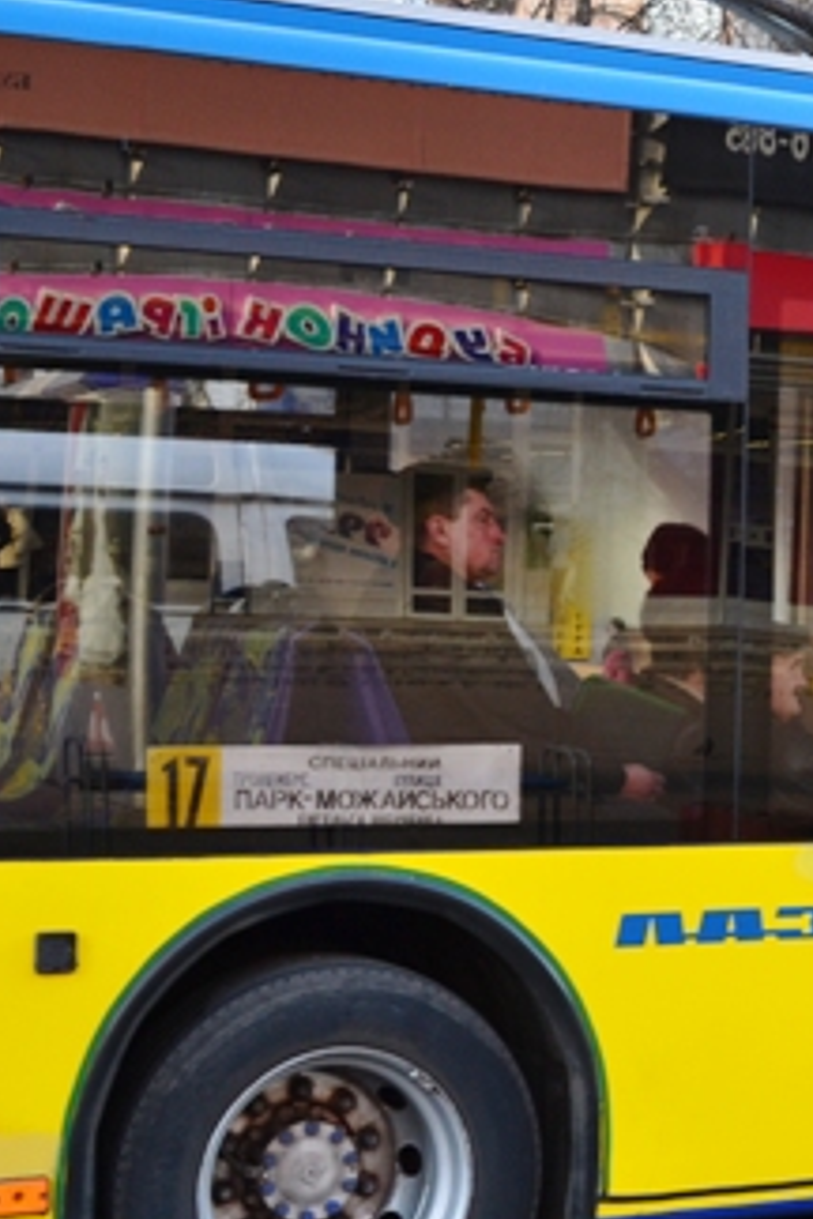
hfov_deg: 15.7
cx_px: 1028
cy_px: 709
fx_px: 2811
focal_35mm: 83
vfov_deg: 24.4
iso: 560
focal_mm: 28
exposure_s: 1/60
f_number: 8
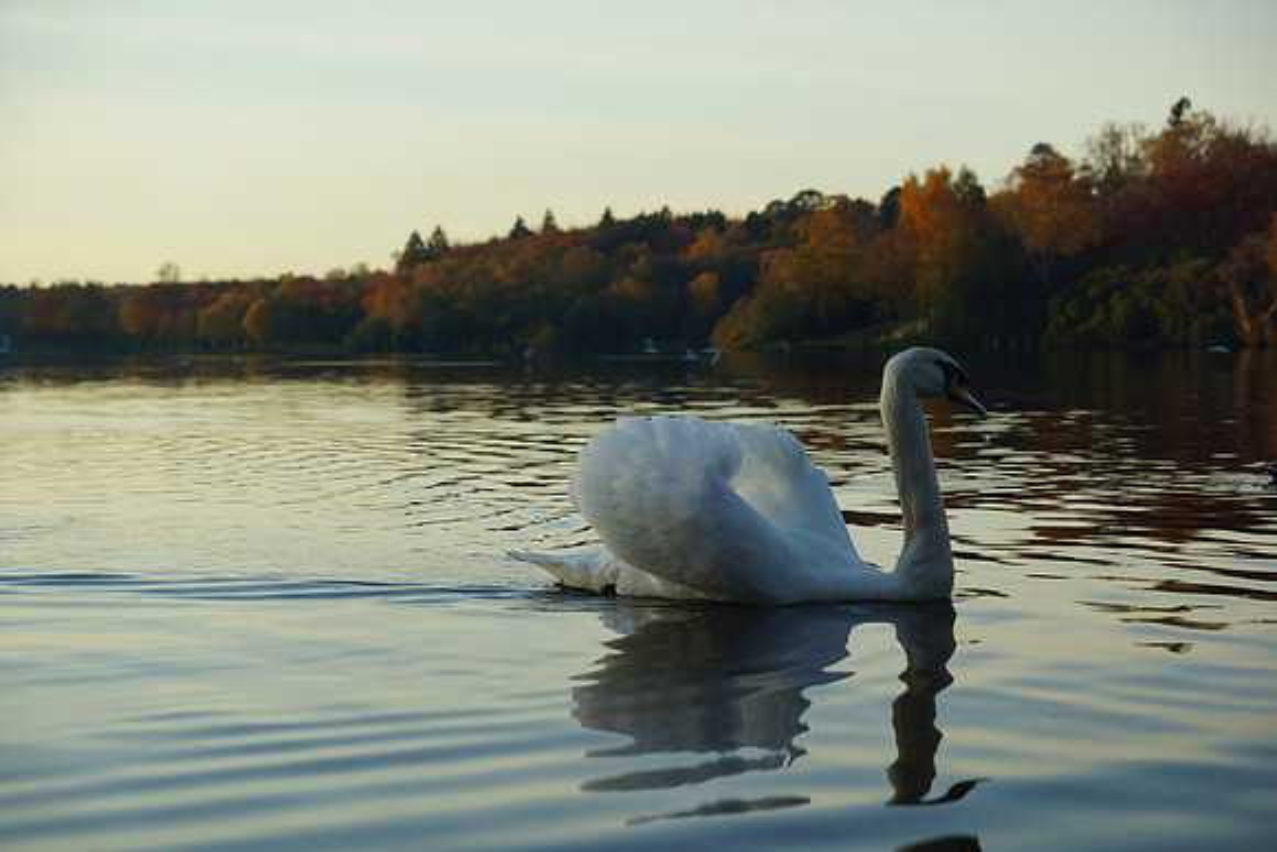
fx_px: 2661
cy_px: 426
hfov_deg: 27.0
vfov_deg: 18.2
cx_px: 638
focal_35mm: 75
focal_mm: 50
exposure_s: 1/125
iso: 100
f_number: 4
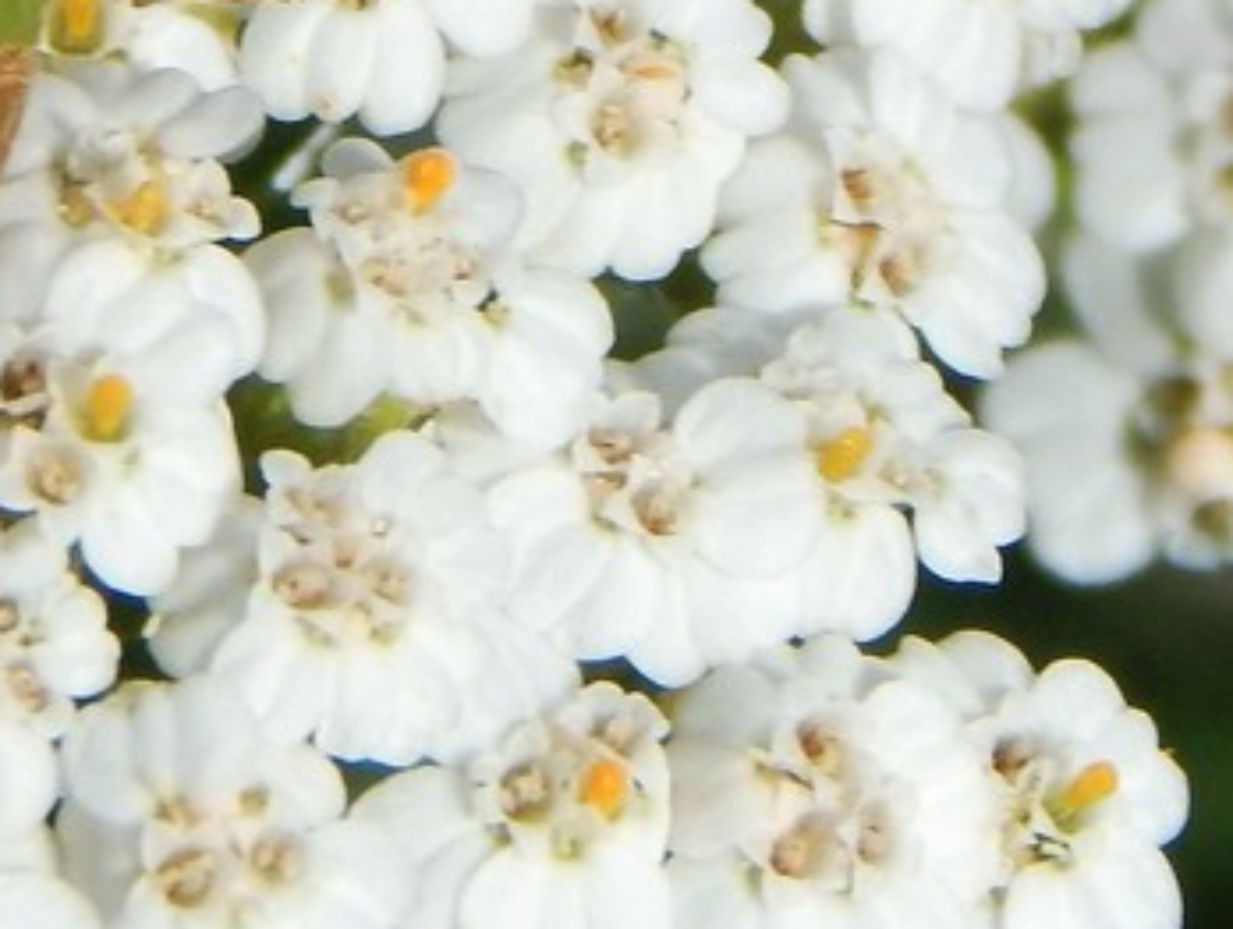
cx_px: -110
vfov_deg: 4.3
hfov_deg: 5.7
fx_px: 12306
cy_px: -46
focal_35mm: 345
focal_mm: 25.3
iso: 125
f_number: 9.8
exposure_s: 1/400
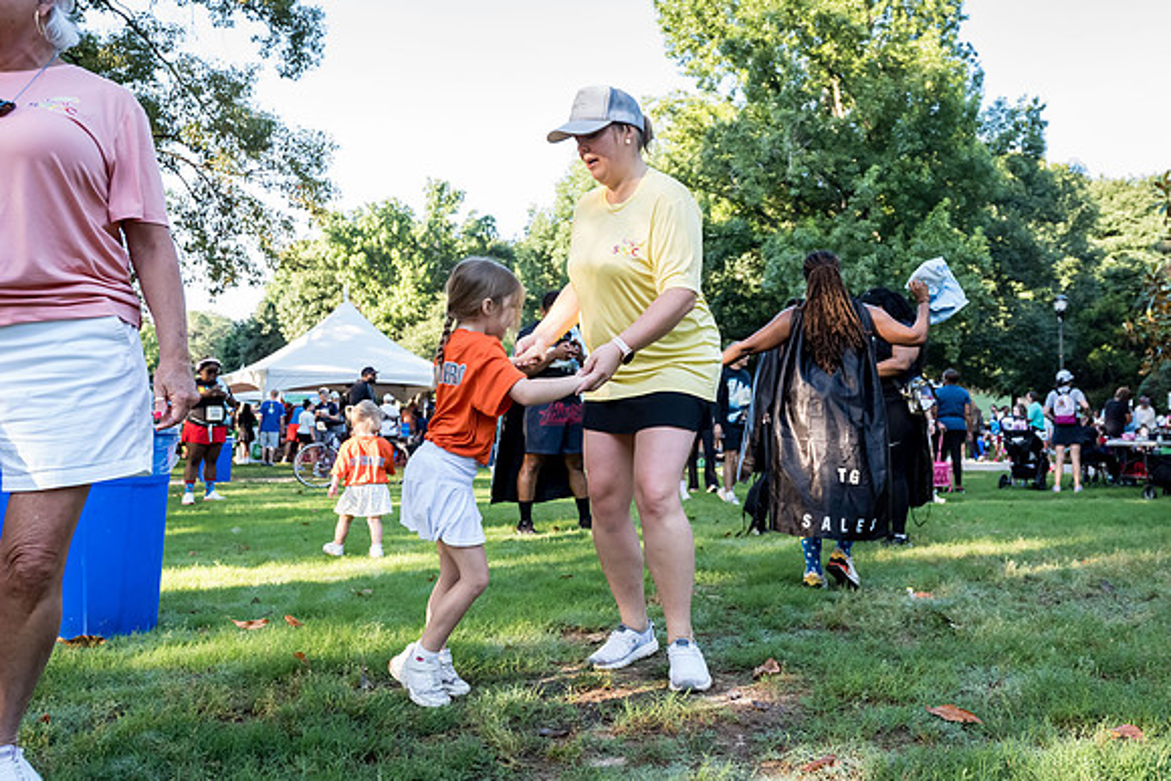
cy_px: 389
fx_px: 984
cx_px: 673
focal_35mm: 30
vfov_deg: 43.3
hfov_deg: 61.2
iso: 1600
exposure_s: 1/500
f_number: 4.5
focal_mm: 25
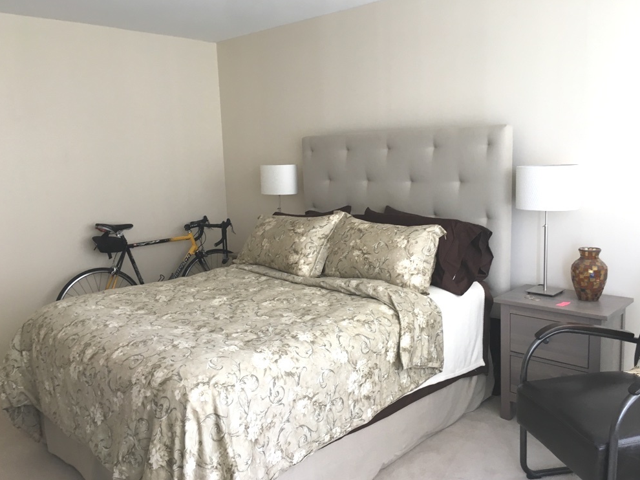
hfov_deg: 60.0
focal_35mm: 30
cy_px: 243
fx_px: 555
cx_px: 315
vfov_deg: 46.8
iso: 64
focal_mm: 4.15
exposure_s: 1/30
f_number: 2.2
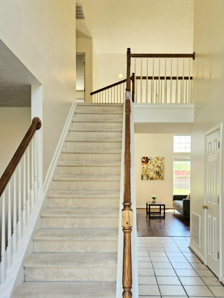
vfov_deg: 59.3
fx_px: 259
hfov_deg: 46.6
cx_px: 130
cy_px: 183
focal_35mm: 30
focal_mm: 5.4
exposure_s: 1/120
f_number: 1.8
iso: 100
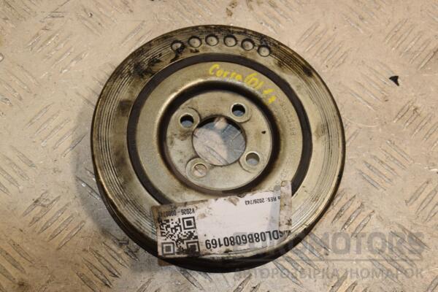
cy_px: 146
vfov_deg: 20.2
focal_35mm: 68
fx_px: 821
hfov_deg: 29.9
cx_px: 219
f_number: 10
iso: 800
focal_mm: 45
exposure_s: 1/200
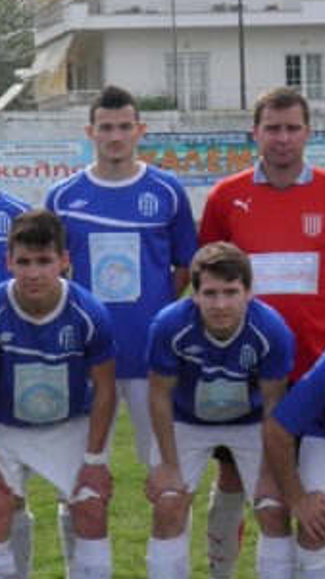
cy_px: 263
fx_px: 2271
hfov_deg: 8.2
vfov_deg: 14.5
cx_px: 42
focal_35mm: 148
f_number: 6
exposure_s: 1/160
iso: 50
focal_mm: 11.2
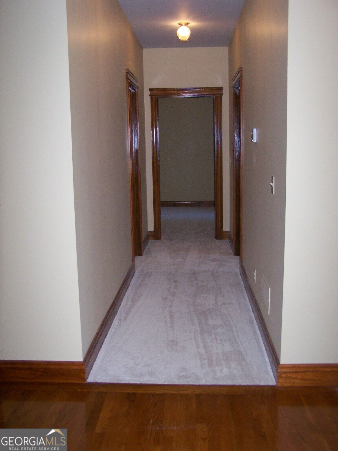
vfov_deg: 49.0
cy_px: 226
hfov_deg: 37.7
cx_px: 169
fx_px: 495
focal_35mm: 38
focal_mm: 6.3
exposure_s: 1/60
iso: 160
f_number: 2.8
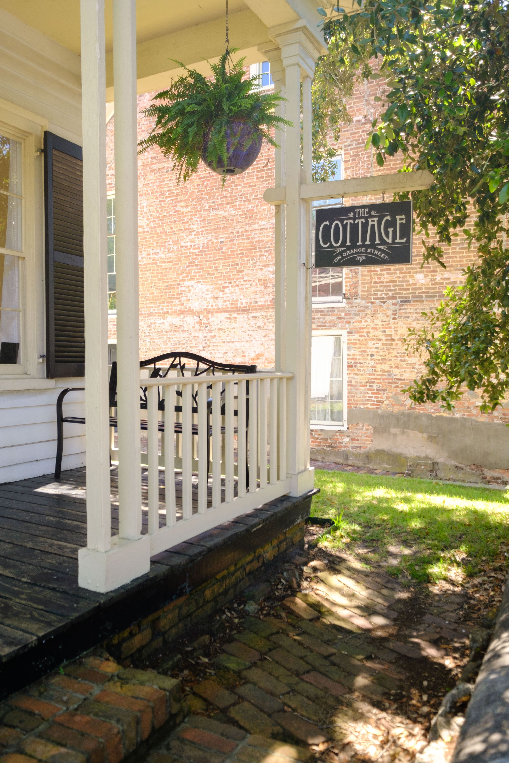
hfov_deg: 45.0
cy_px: 382
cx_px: 254
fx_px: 615
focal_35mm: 29
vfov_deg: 63.7
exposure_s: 1/400
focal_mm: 19.1
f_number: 4
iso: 400
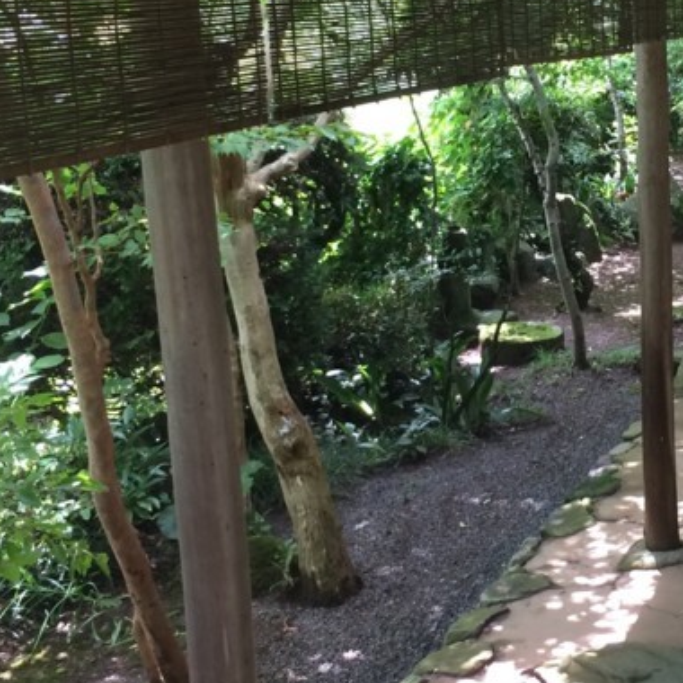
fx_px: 1540
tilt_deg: -13.8
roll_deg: +3.6
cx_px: 600
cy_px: 264
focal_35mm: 69
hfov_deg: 24.4
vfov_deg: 24.9
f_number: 2.2
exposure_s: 1/30
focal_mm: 4.15
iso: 40
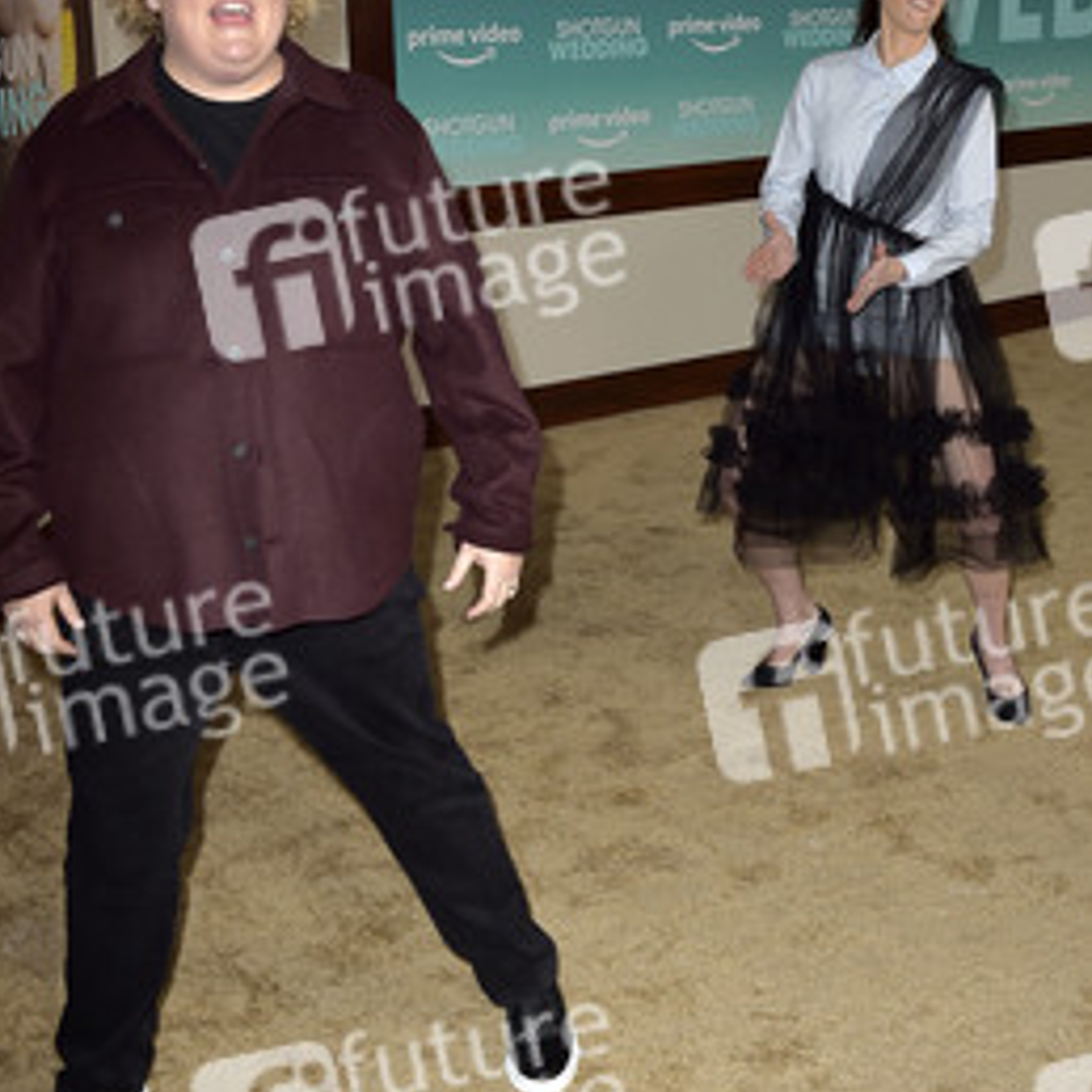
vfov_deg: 39.9
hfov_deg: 40.0
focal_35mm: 42
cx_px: 533
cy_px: 472
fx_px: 1499
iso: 400
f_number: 6.3
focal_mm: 32
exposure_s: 1/250
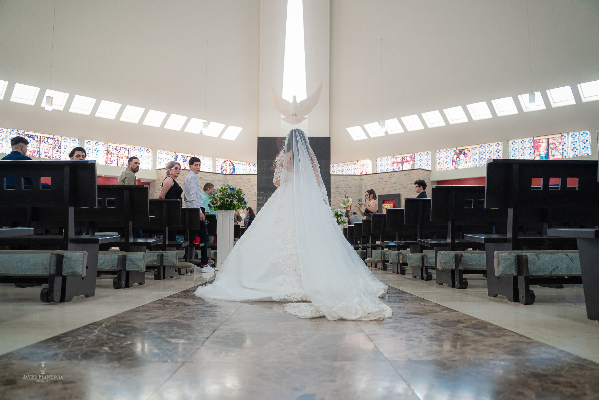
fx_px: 466
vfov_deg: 46.4
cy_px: 200
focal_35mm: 28
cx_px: 300
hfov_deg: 65.5
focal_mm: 28
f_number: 3.5
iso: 2500
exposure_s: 1/500
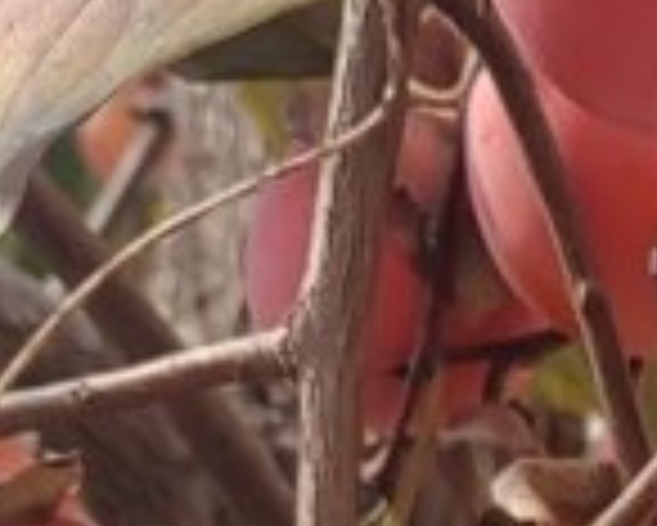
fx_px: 3736
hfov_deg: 9.5
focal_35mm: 192
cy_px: 1594
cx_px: 1192
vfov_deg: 7.2
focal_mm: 5.52
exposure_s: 1/550
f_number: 1.9
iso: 100
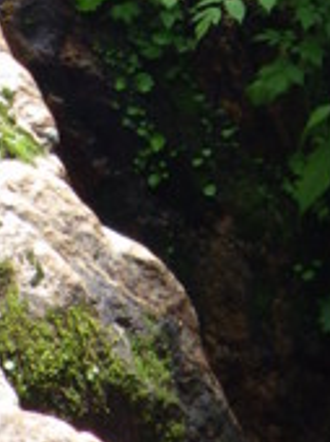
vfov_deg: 13.0
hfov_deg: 11.2
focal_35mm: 132
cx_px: 65
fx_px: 1682
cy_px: -450
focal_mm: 5
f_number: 4.2
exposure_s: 1/250
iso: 125
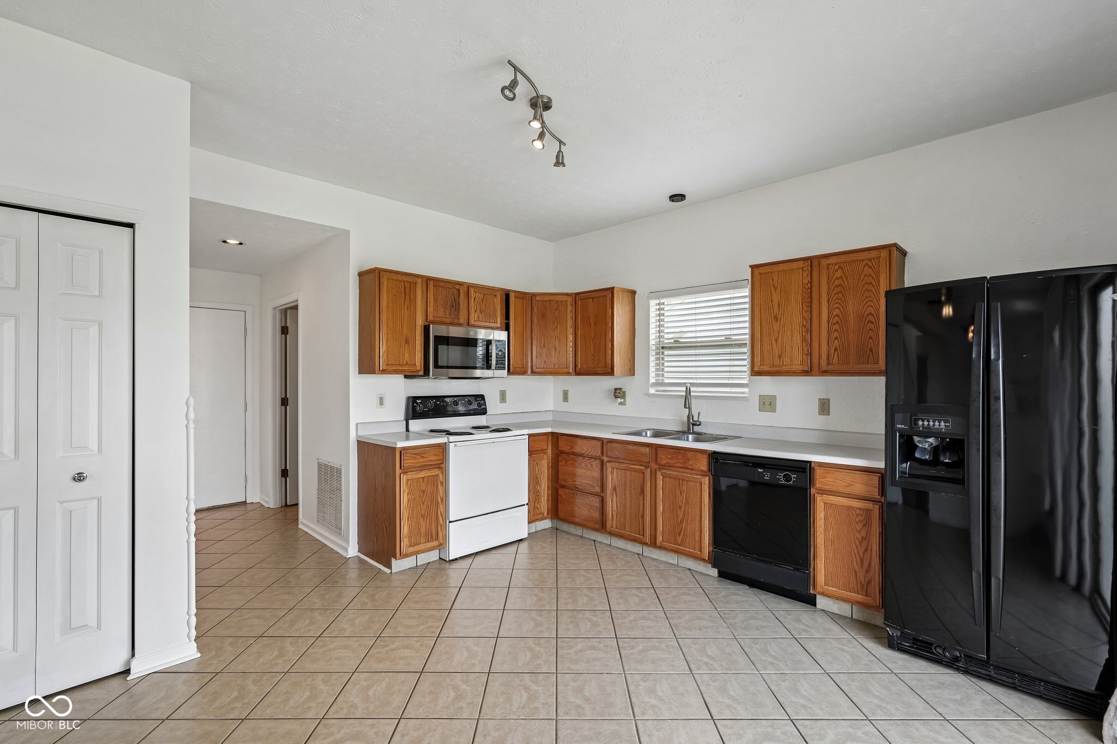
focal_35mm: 16
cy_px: 372
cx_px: 558
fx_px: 496
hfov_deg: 96.7
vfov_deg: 73.7
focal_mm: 16
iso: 320
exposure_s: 1/30
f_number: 8
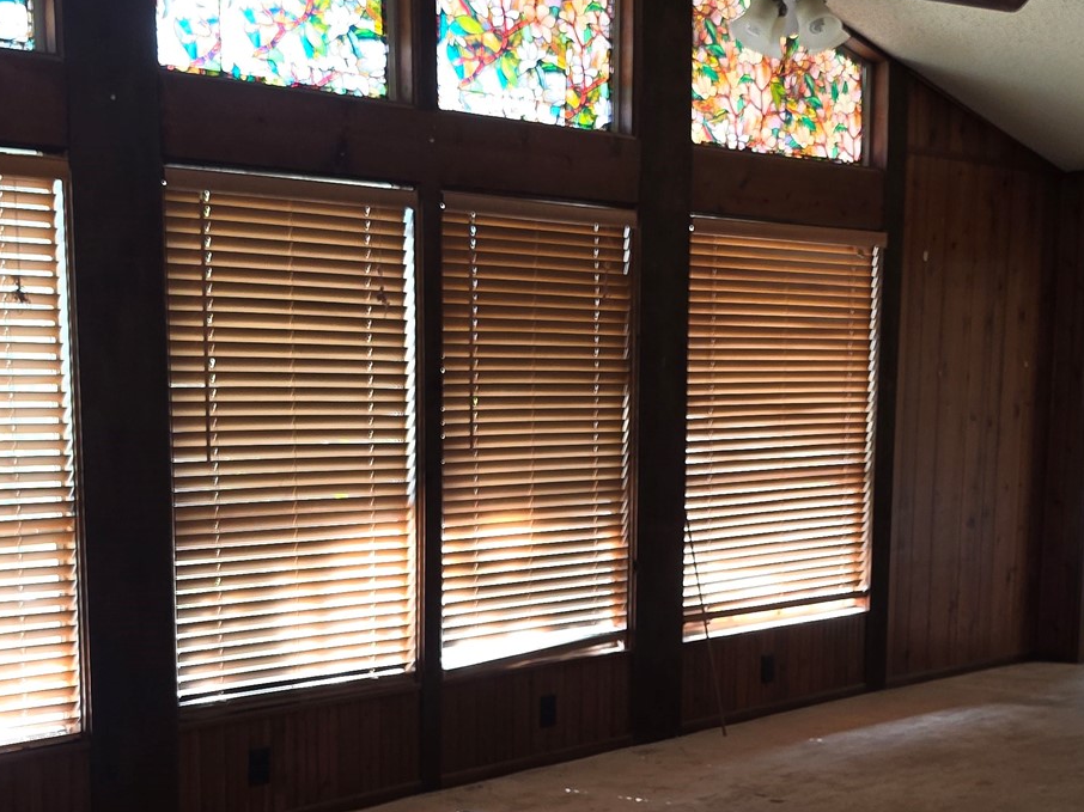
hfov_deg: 36.6
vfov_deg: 27.6
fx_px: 1628
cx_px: 675
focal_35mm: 52
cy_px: 621
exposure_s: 1/30
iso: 64
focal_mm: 6.5
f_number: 1.4
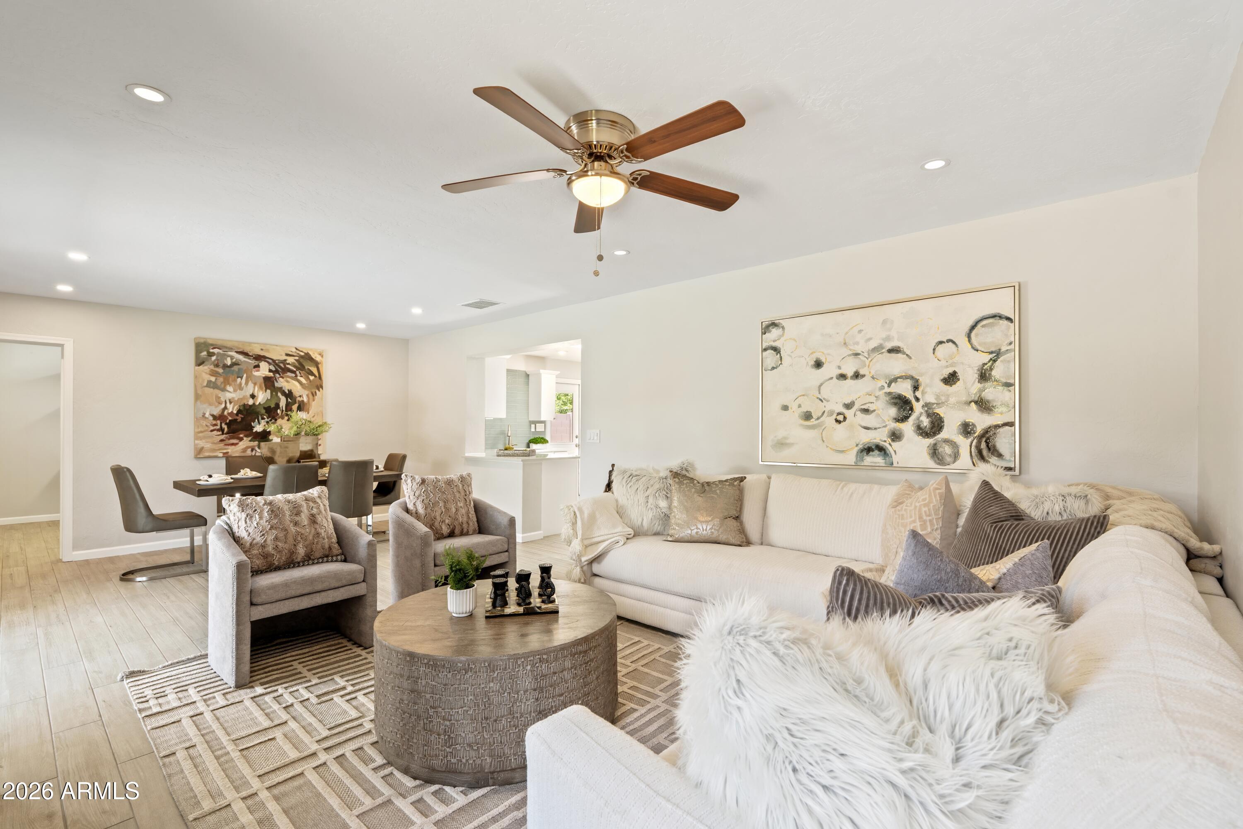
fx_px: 552
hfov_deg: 96.7
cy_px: 414
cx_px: 622
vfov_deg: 73.7
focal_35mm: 16
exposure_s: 1/6
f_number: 8
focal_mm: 16
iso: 800
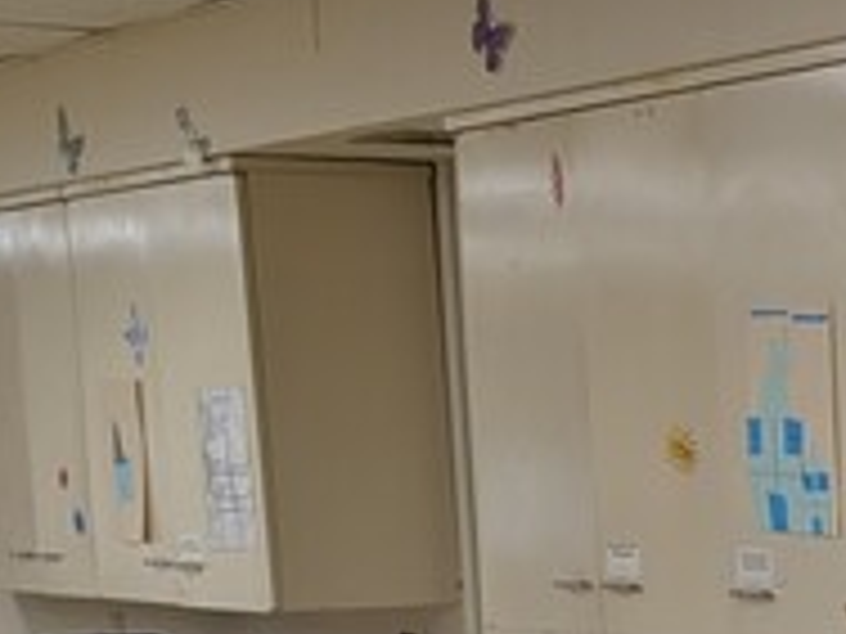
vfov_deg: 11.0
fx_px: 3202
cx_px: 1976
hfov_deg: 12.2
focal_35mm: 131
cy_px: 825
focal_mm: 6.9
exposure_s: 1/191
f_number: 1.68
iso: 19
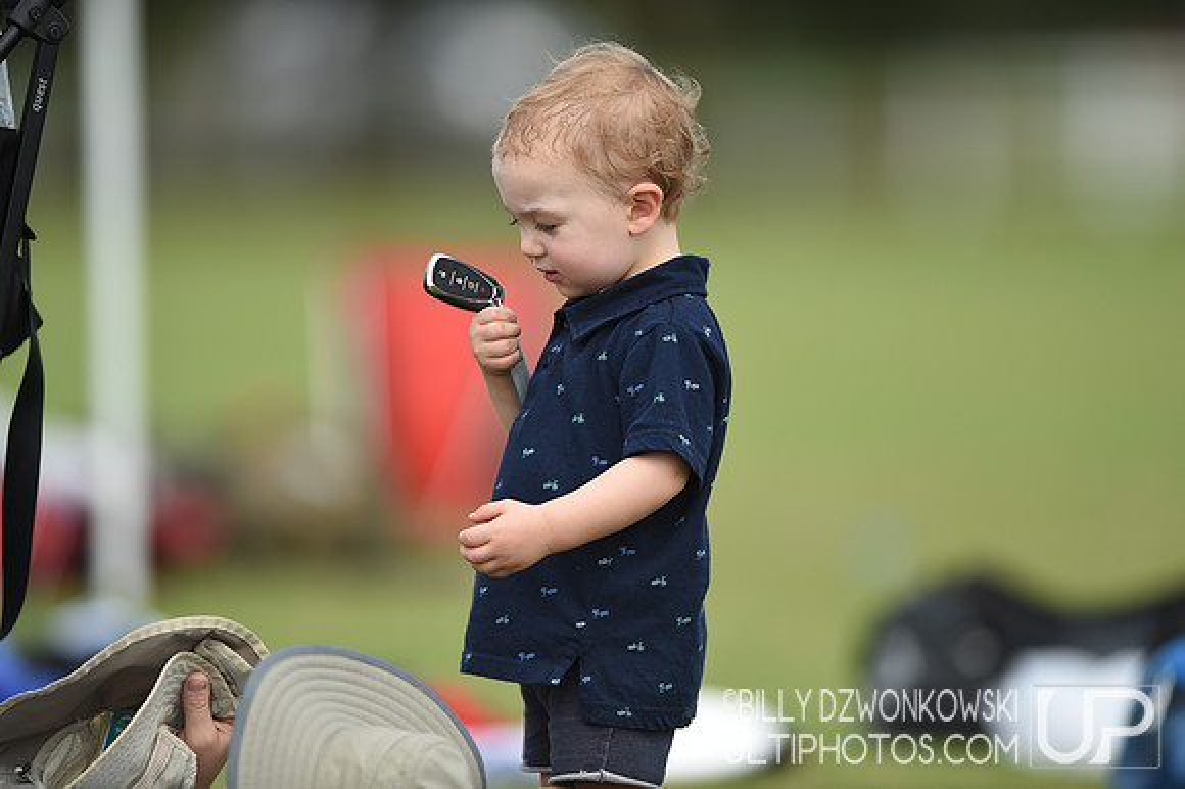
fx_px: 13159
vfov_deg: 3.4
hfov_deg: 5.2
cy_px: 394
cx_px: 592
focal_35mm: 400
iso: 100
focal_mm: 400
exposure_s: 1/1250
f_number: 2.8
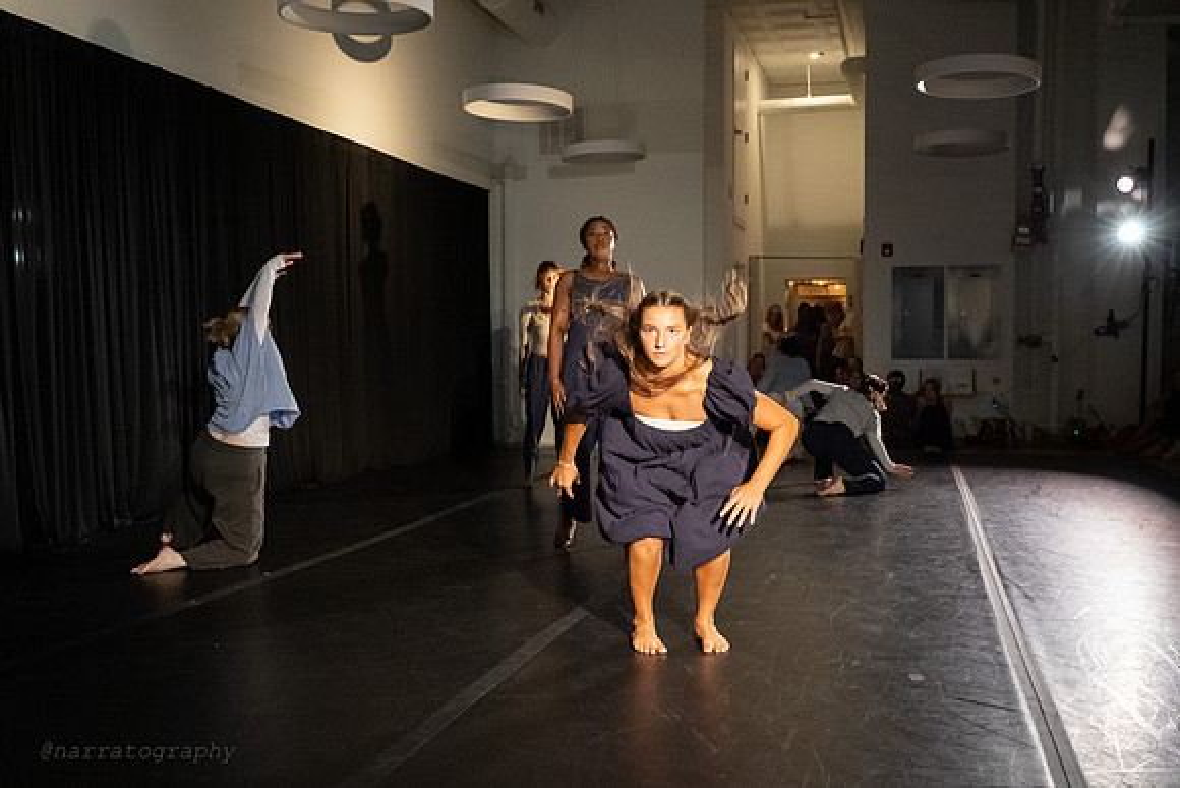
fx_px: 1186
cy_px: 404
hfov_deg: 52.9
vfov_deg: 36.7
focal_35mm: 36
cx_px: 596
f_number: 4
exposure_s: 1/400
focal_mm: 28
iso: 6400
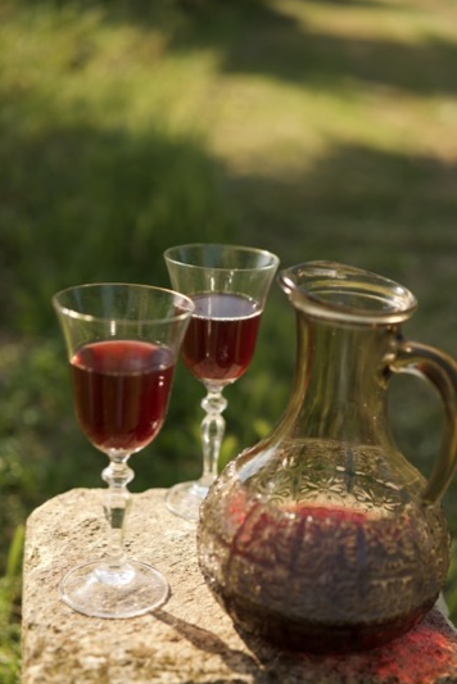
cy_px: 381
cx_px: 260
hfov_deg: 25.1
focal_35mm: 54
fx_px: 1027
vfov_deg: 36.8
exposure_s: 1/800
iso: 50
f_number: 2.2
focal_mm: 45
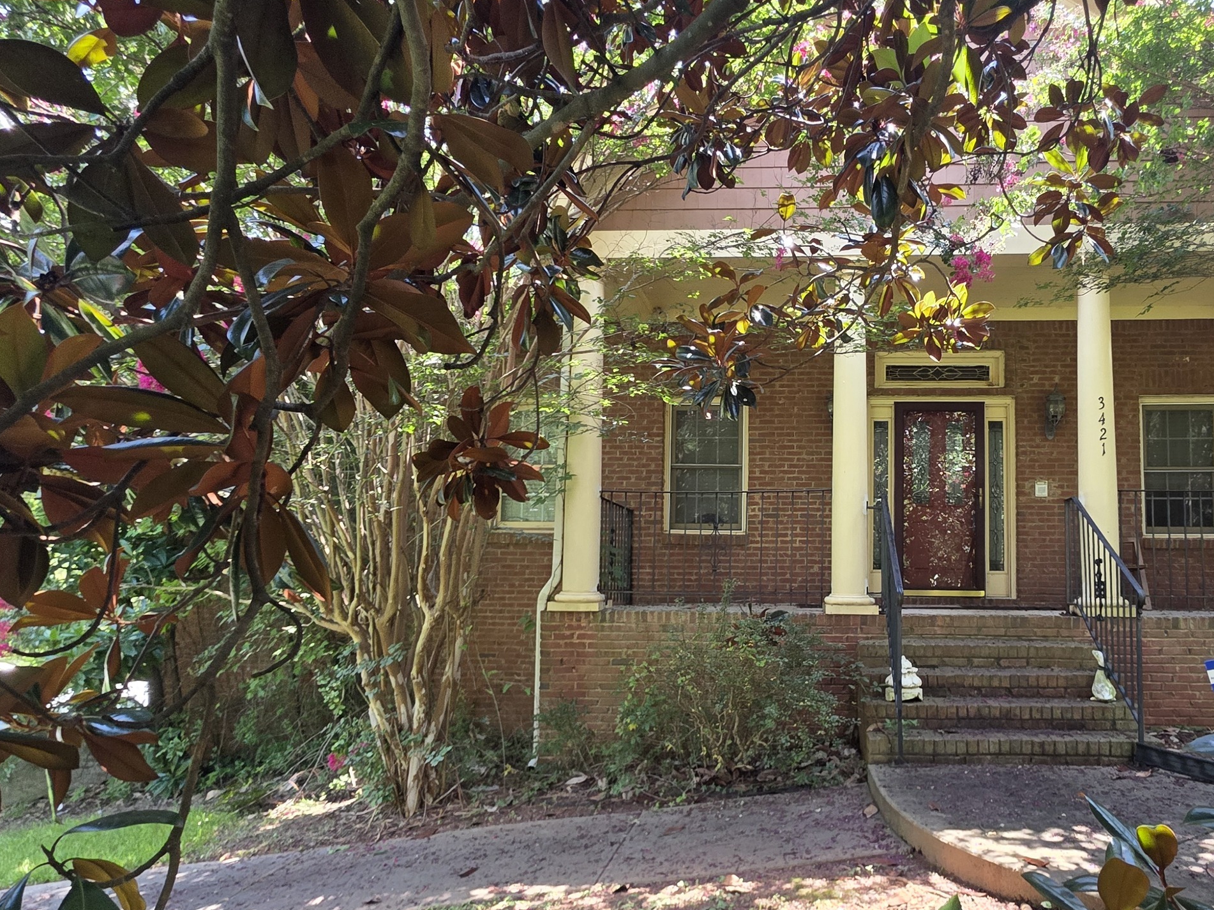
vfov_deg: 63.0
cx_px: 771
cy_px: 539
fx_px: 736
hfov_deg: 77.3
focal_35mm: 21
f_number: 1.9
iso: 200
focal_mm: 2.2
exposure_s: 1/359
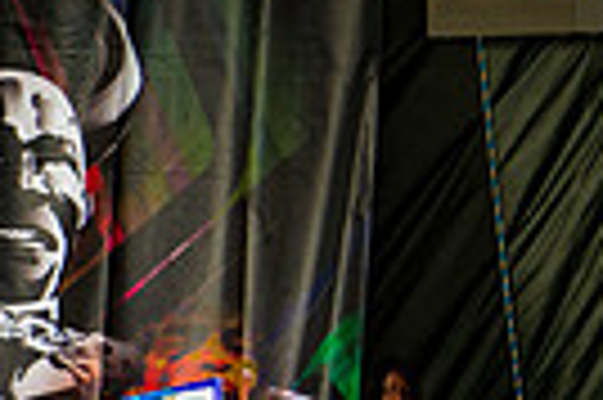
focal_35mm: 302
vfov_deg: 4.5
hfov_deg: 6.7
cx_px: 896
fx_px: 5052
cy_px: 333
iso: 160
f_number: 5.6
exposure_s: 1/200
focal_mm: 70
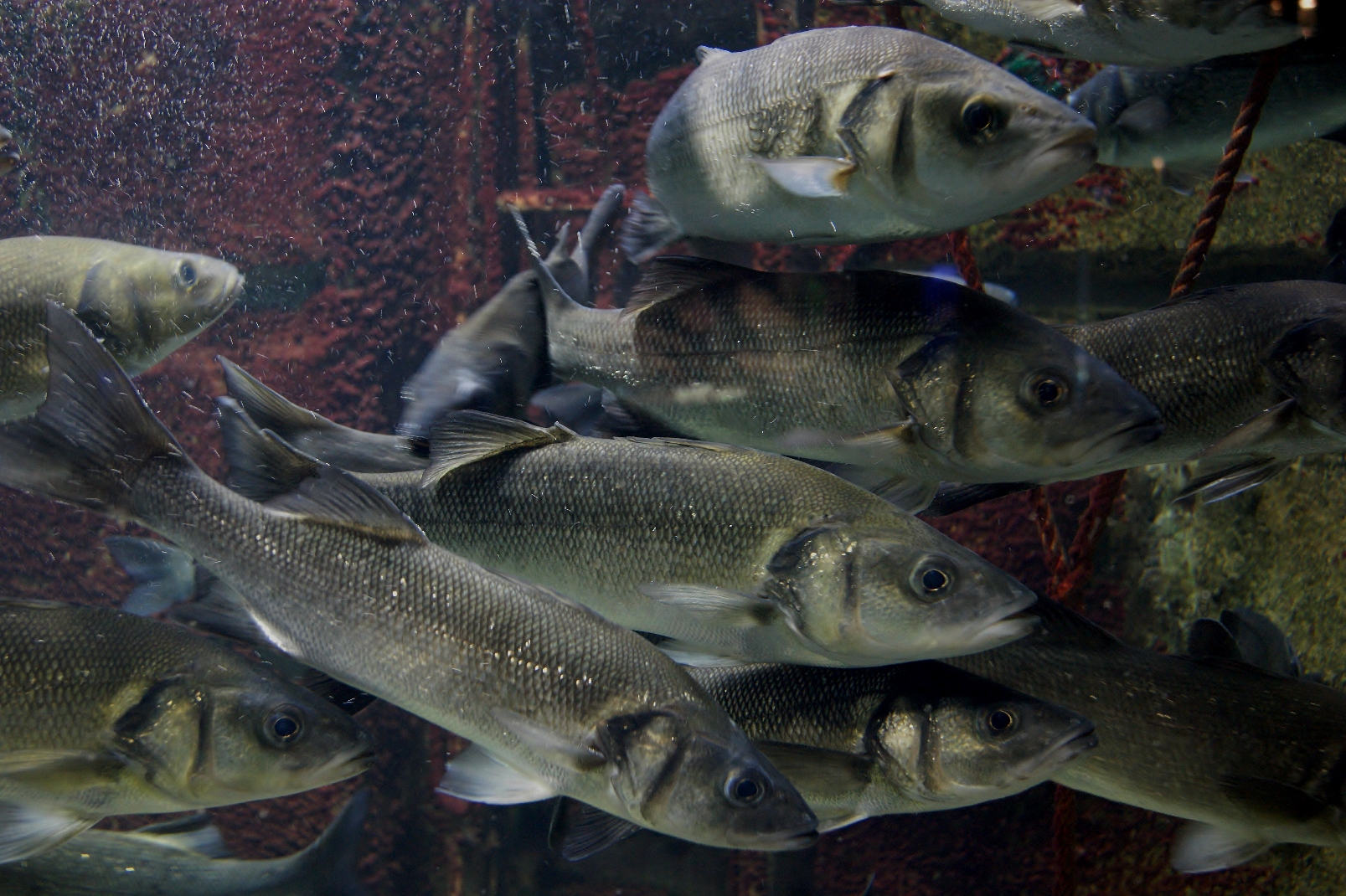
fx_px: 1457
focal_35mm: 39
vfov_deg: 34.2
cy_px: 448
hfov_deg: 49.6
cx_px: 673
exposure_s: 1/30
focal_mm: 26
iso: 1600
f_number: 4
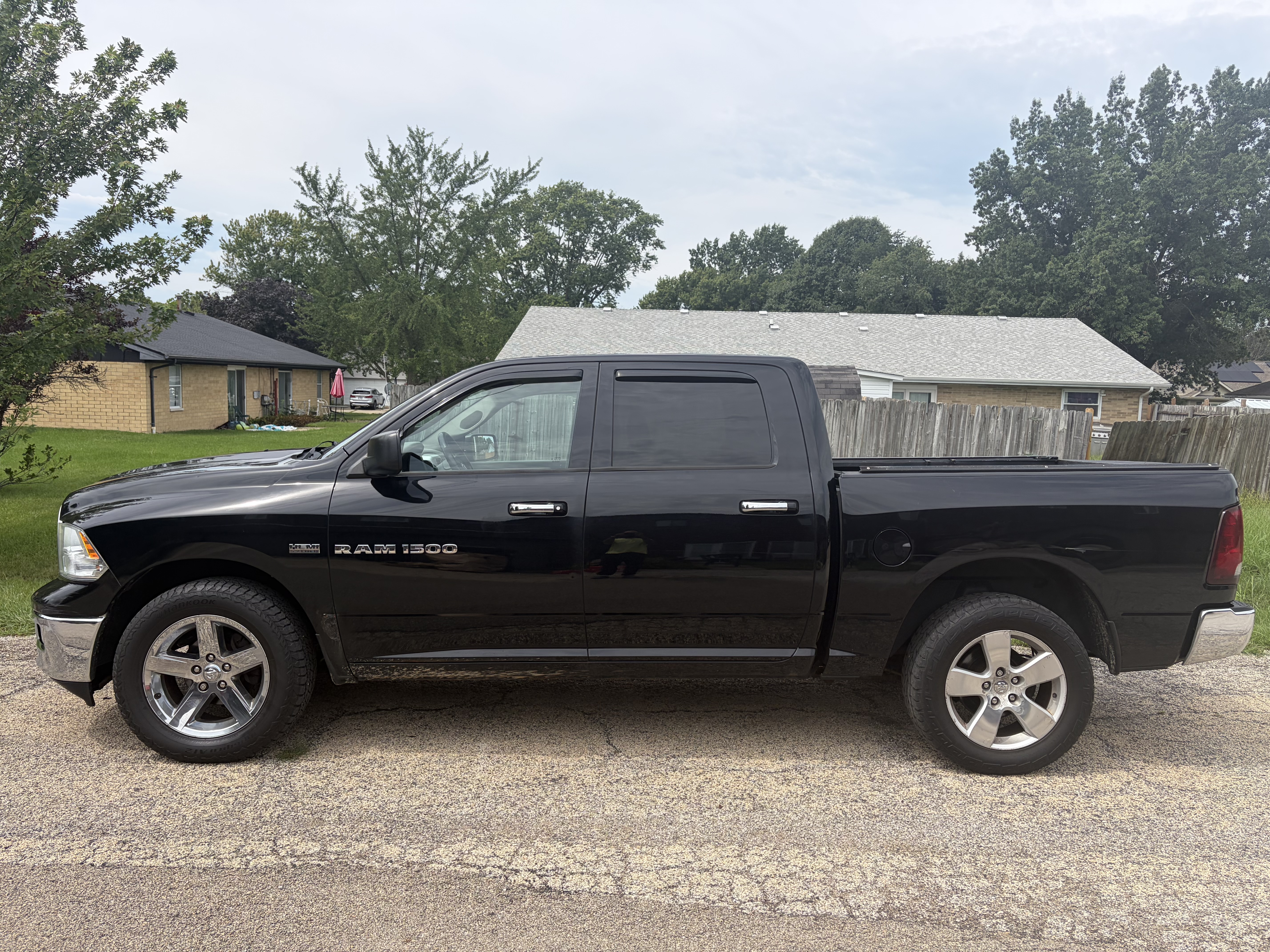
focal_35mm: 26
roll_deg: -1.7
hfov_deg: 67.3
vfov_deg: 53.1
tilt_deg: -5.2
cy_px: 476
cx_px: 635
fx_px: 954
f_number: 1.6
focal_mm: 5.96
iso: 50
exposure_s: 1/2747
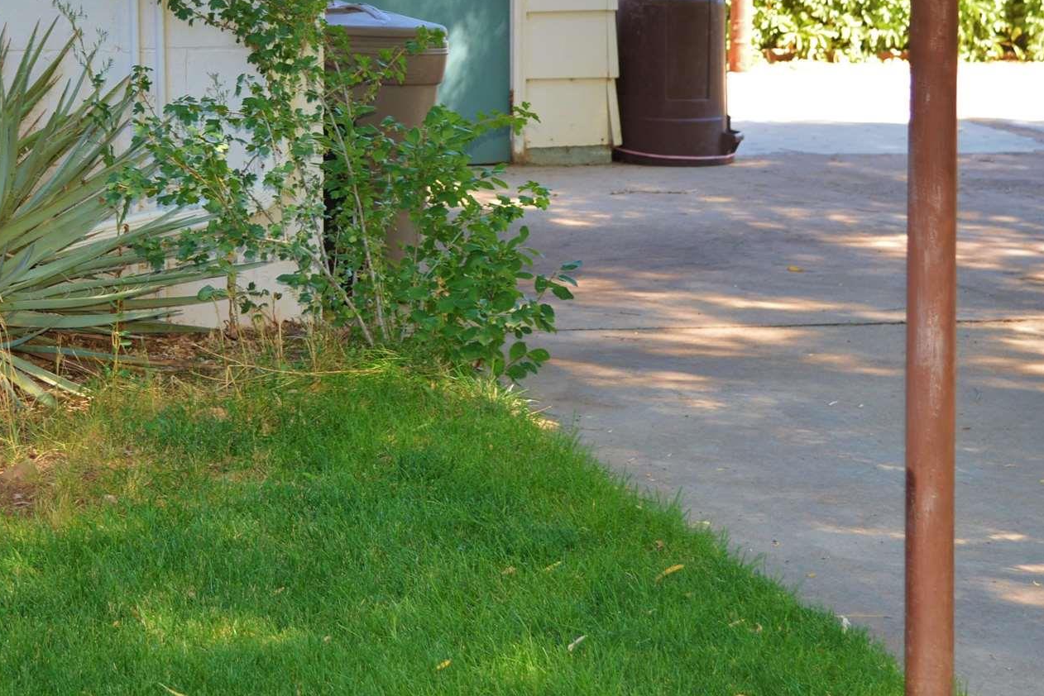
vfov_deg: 12.1
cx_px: 189
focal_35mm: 112
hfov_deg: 18.1
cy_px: -56
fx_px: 3249
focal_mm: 46
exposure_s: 1/160
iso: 200
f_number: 4
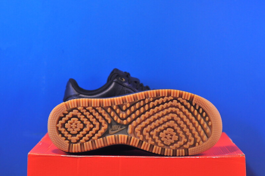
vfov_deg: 18.1
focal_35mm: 75
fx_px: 551
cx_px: 132
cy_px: 88
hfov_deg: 27.0
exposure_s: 1/250
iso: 250
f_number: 3.2
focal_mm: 50
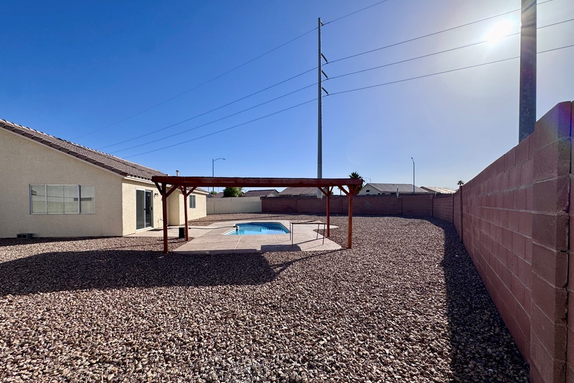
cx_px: 286
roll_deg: -1.0
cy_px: 210
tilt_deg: -1.9
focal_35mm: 15
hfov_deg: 100.4
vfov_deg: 77.1
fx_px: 239
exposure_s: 1/3390
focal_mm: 2.22
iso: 50
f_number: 2.2
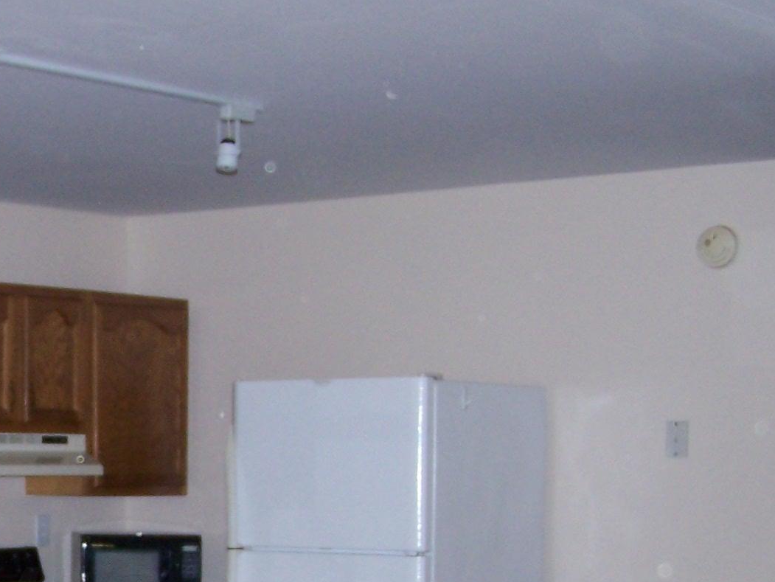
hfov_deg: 19.4
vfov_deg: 14.8
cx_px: -29
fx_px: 2195
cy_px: 605
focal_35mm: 98
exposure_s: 1/60
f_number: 2.8
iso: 140
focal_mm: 6.7
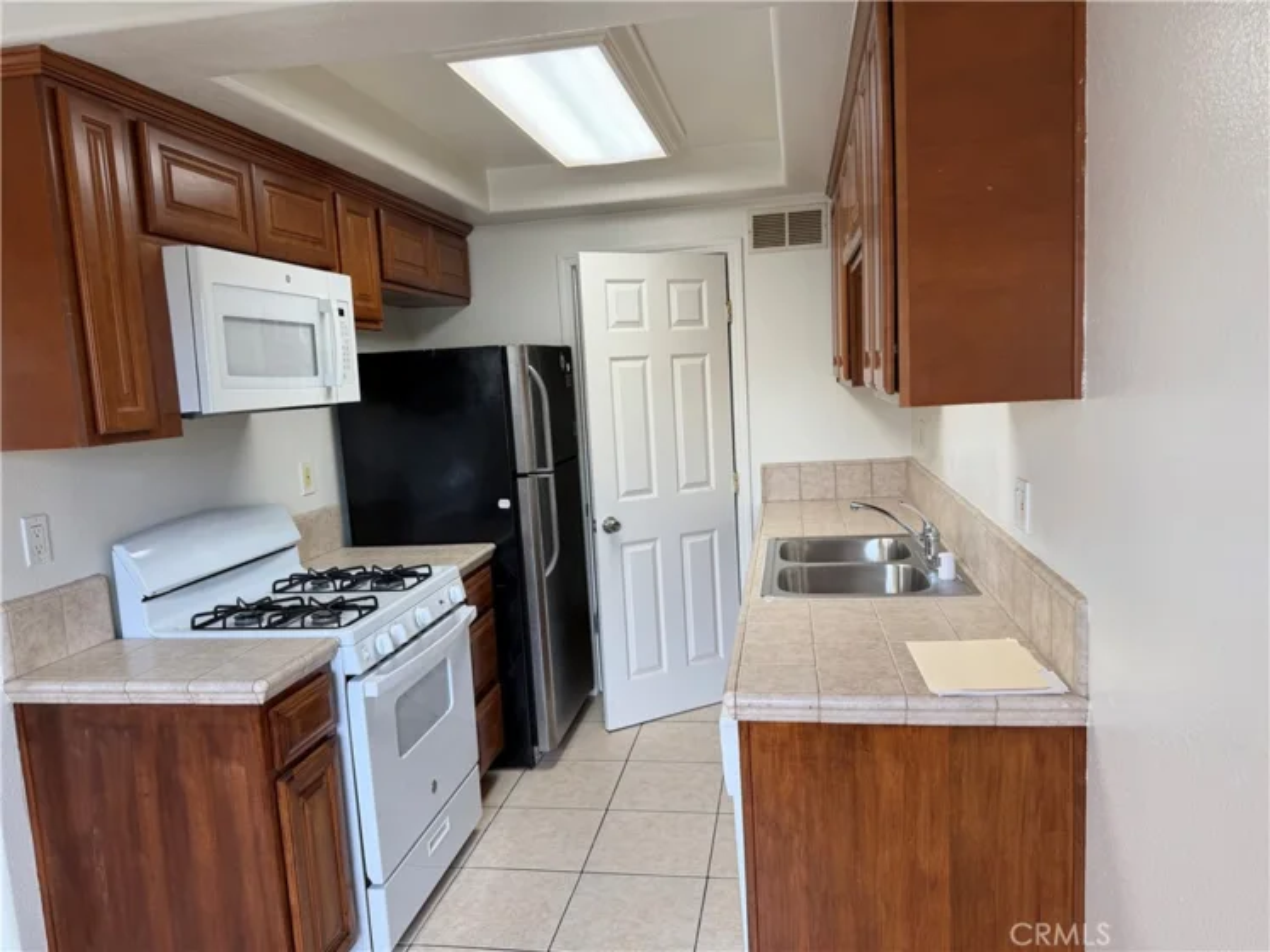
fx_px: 880
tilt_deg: -6.1
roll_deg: +3.6
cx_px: 635
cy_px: 476
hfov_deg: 71.6
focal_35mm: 24
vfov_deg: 56.8
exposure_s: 1/120
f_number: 1.78
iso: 80
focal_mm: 6.76
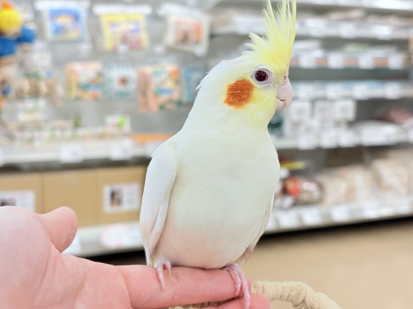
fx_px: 620
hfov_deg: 36.8
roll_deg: +0.3
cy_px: 154
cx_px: 206
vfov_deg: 28.0
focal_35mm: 52
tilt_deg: -6.8
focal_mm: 5.96
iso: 40
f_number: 1.6
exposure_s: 1/50
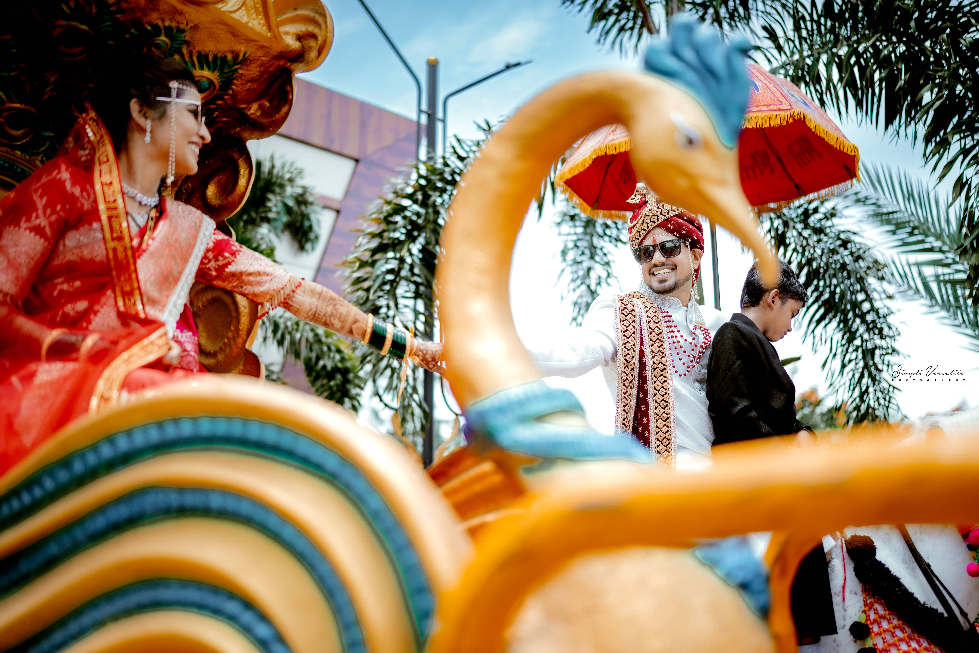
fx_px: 952
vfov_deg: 37.9
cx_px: 490
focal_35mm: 35
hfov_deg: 54.4
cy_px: 326
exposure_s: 1/4000
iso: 250
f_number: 1.4
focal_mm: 35
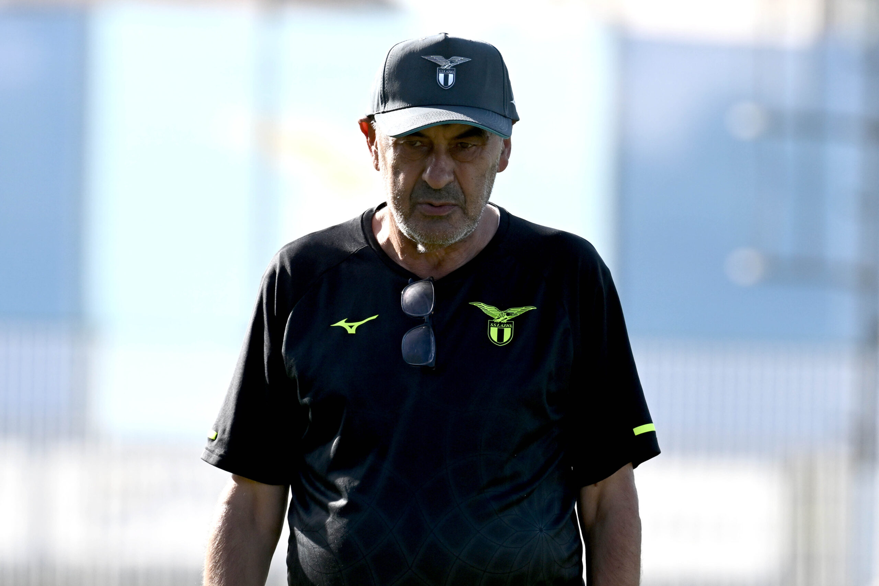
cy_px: 293
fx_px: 14650
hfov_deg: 3.4
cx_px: 440
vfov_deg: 2.3
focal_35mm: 600
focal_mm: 400
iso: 640
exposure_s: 1/1600
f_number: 5.6
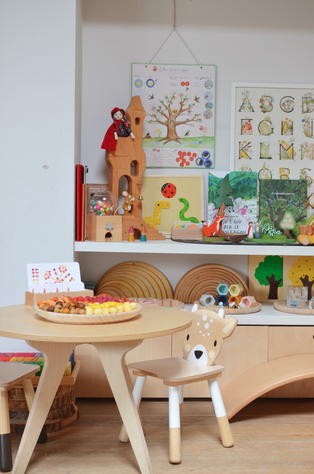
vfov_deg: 37.9
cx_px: 157
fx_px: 690
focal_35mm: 52
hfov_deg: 25.6
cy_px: 237
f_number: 3.5
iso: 800
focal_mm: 35
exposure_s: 1/50
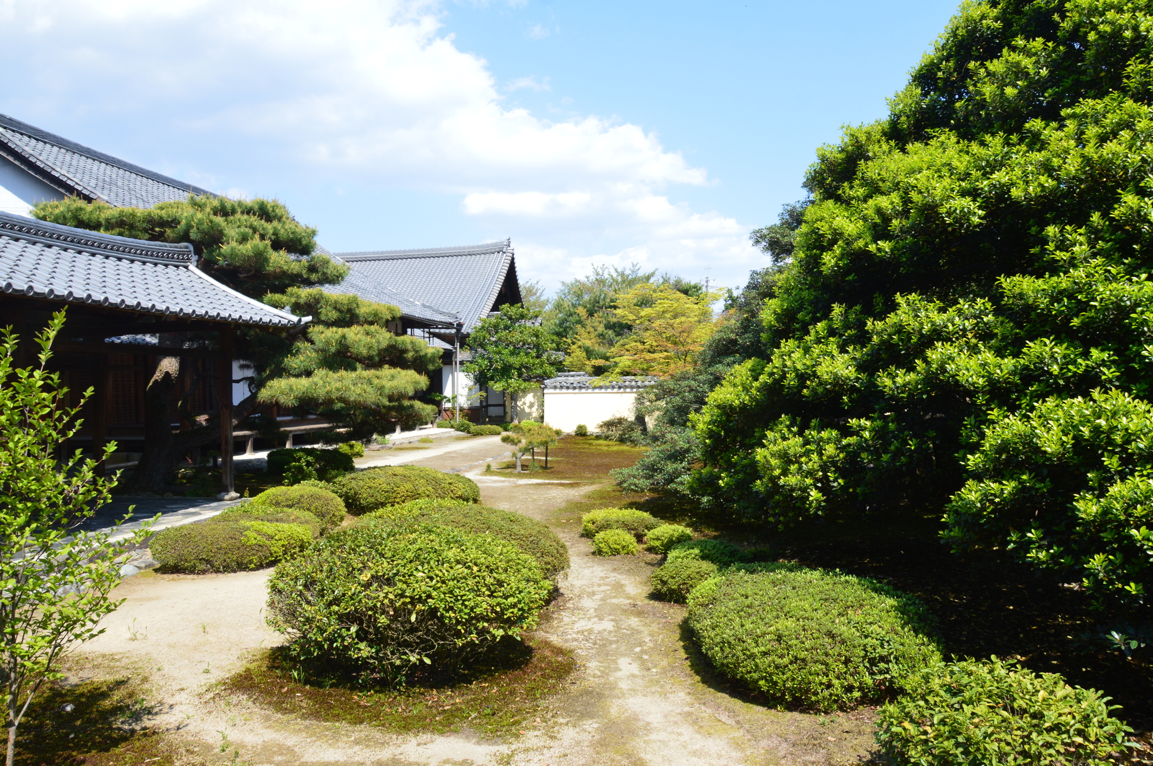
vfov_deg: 47.8
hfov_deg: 67.4
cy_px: 383
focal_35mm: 27
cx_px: 576
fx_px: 864
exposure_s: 1/320
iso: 400
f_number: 10
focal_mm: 18
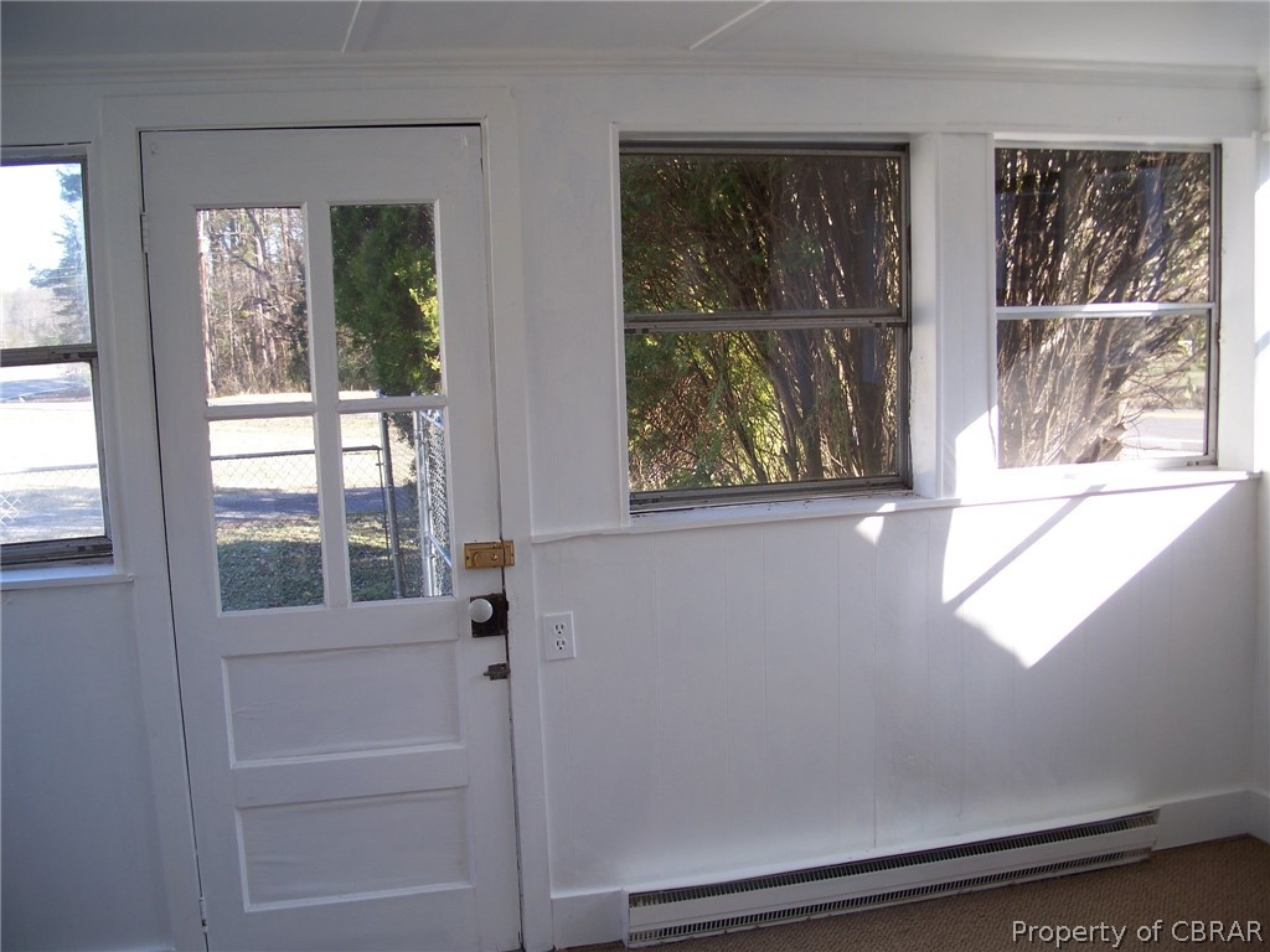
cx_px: 635
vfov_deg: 38.7
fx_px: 1357
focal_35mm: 37
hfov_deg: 50.1
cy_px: 476
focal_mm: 7.8
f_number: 2.8
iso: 64
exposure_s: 1/80
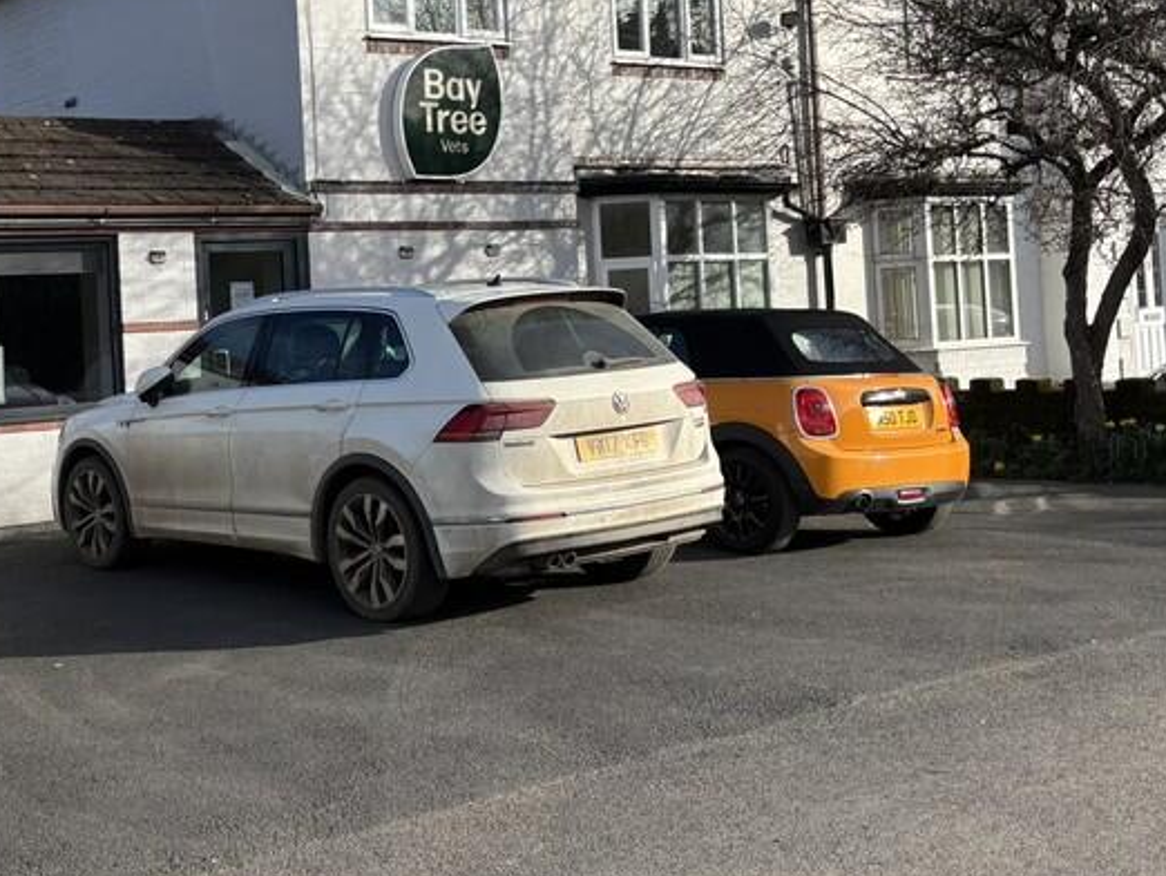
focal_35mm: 51
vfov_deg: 28.4
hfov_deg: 36.1
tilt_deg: +0.3
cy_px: 297
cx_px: 219
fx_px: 1719
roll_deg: +3.0
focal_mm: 5.96
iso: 50
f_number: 1.6
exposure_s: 1/2513
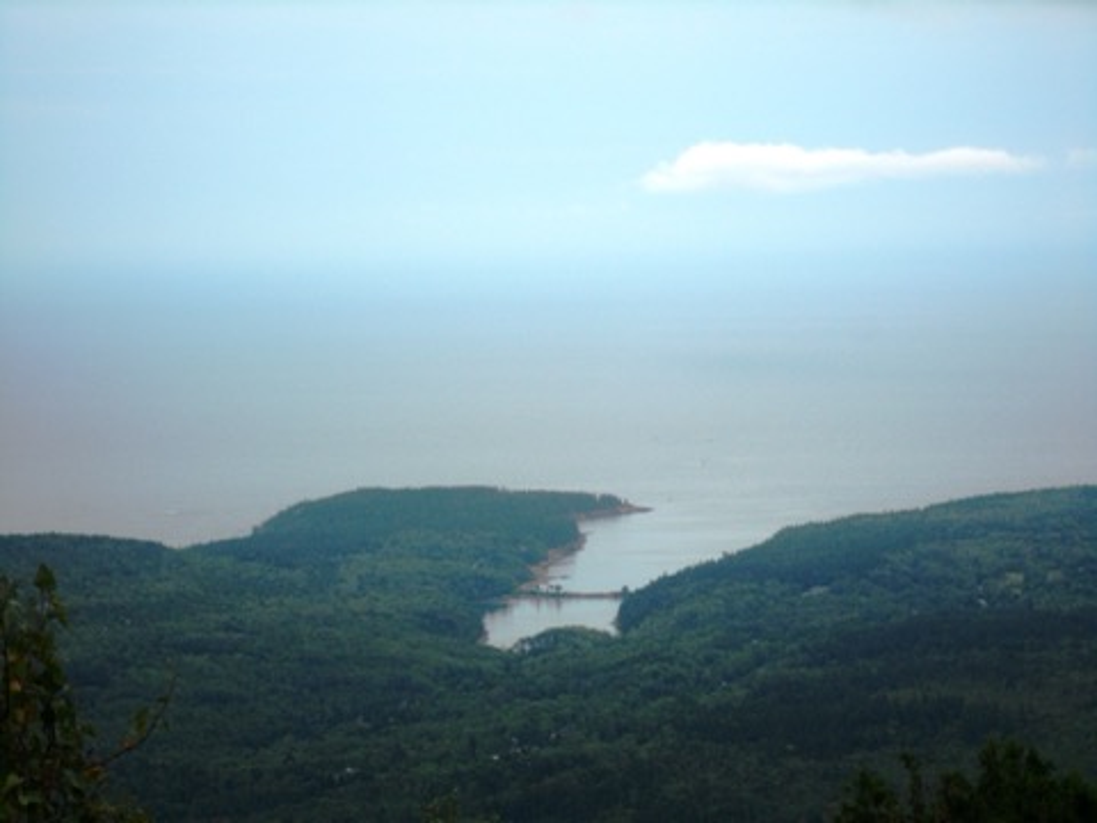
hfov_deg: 16.8
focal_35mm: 117
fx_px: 3708
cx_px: 548
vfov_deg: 12.7
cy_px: 412
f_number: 5.4
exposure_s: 1/350
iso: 80
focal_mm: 21
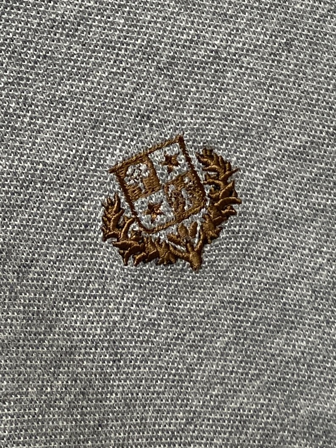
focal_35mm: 26
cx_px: 168
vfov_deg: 67.3
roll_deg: +24.2
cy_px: 224
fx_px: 337
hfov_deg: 53.0
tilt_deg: -9.8
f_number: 1.8
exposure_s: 1/122
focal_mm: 4.25
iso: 100
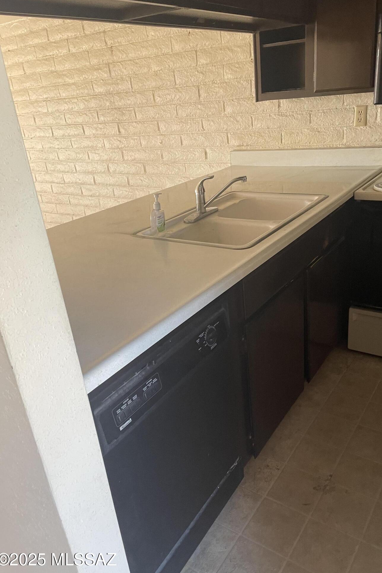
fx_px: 446
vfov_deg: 65.5
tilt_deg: -23.7
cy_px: 290
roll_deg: +5.3
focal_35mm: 28
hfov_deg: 46.3
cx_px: 218
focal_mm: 4.2
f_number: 1.6
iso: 160
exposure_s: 1/60
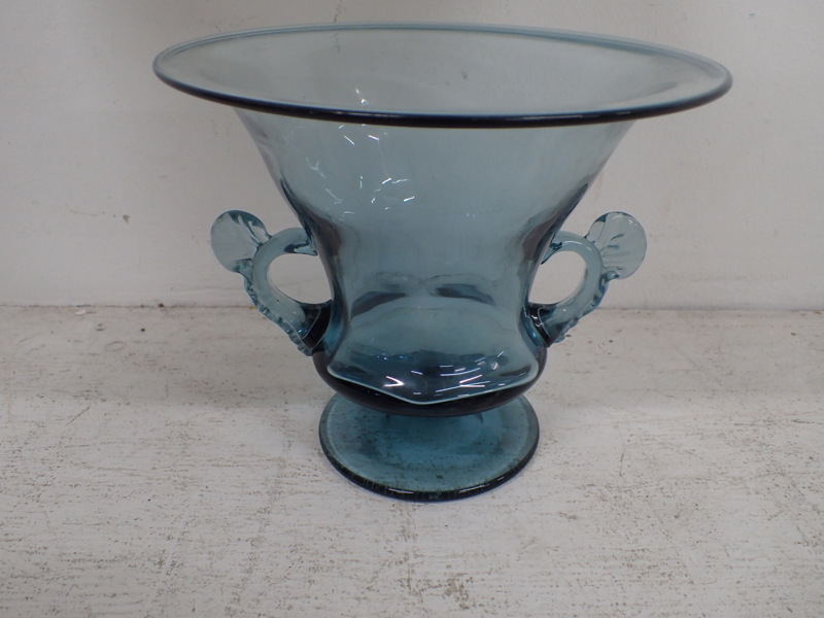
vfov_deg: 46.8
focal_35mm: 30
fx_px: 714
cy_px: 309
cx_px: 412
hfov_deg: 60.0
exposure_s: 1/125
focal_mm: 5.5
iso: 250
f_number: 2.3
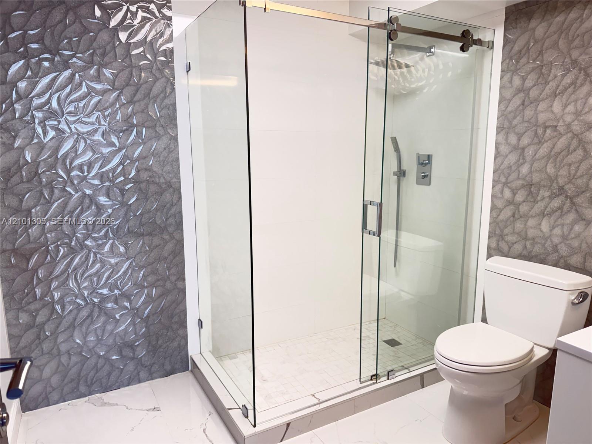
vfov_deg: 56.8
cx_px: 296
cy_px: 222
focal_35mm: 24
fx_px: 410
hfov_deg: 71.6
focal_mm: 6.76
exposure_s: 1/120
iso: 200
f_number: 1.78
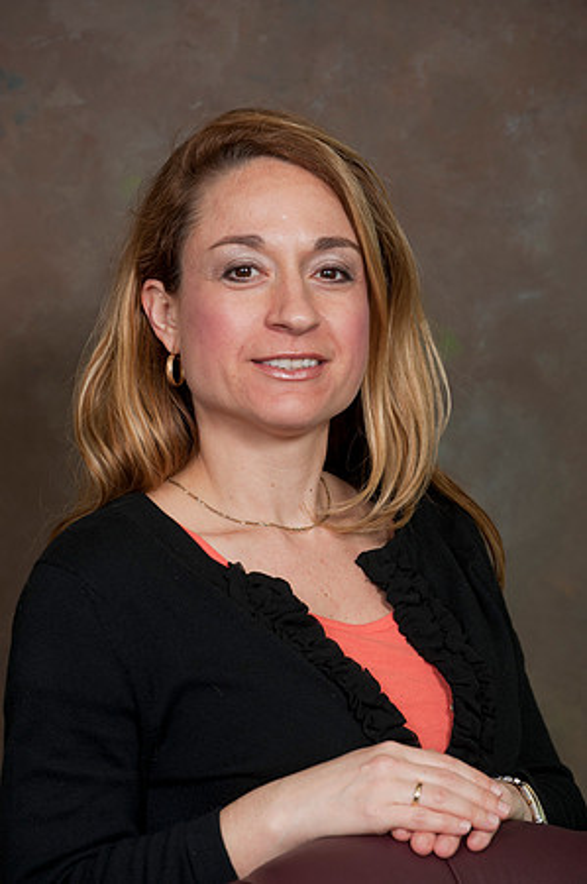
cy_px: 442
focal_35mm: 155
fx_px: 3800
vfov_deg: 13.3
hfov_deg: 8.8
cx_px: 294
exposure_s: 1/125
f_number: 6.3
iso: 320
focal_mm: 155
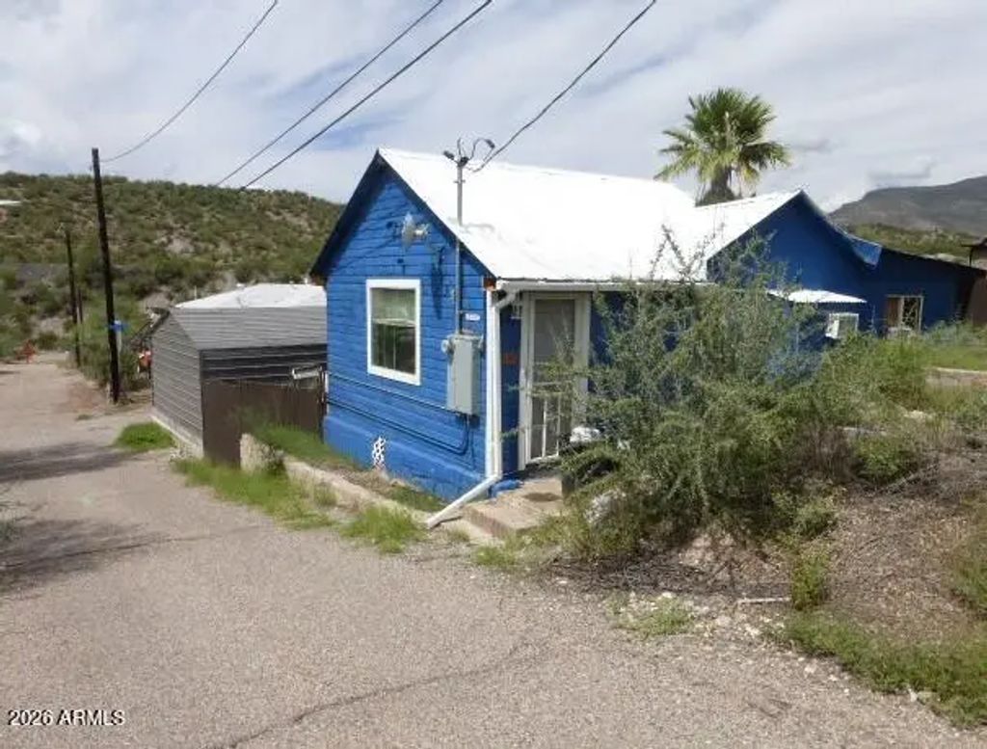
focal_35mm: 25
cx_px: 494
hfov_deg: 69.2
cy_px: 374
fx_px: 716
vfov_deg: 55.2
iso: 100
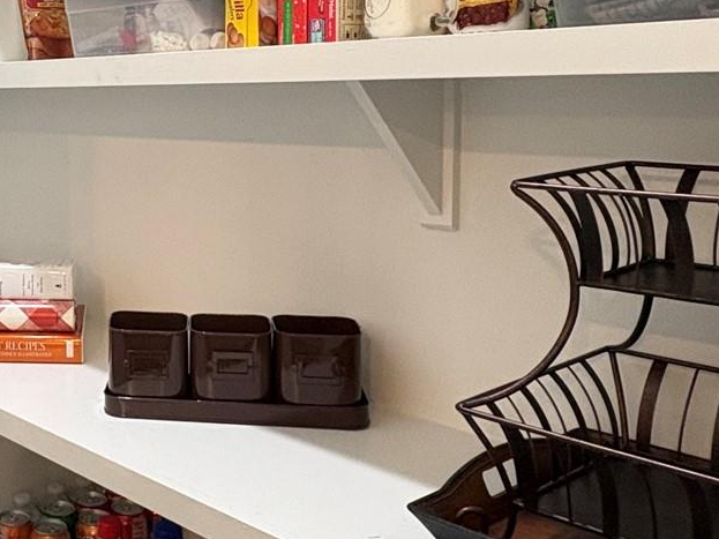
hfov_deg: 36.0
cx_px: -43
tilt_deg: -5.9
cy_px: 182
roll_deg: +2.0
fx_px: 955
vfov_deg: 31.3
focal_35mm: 46
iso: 320
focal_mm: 2.22
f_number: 2.2
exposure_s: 1/60
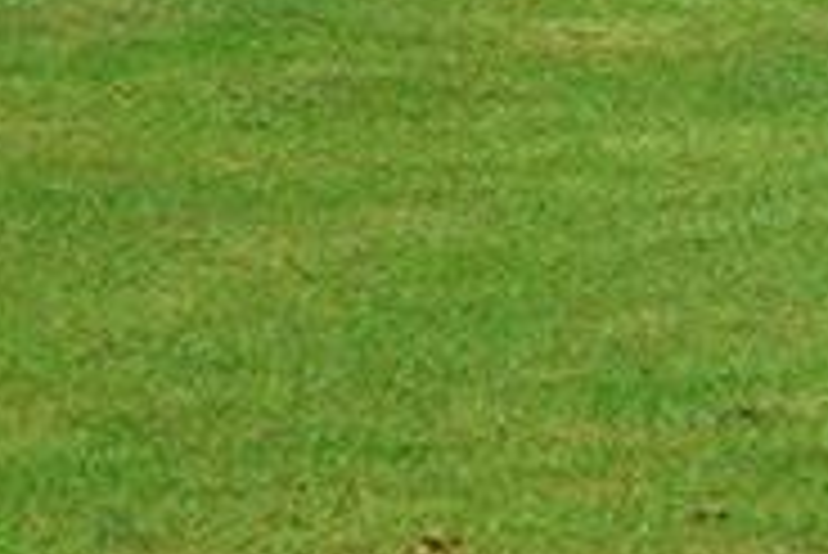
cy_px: -881
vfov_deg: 4.5
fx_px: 6790
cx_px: 1390
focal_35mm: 295
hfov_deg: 6.8
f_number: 8
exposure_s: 1/180
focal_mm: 30.63
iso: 100
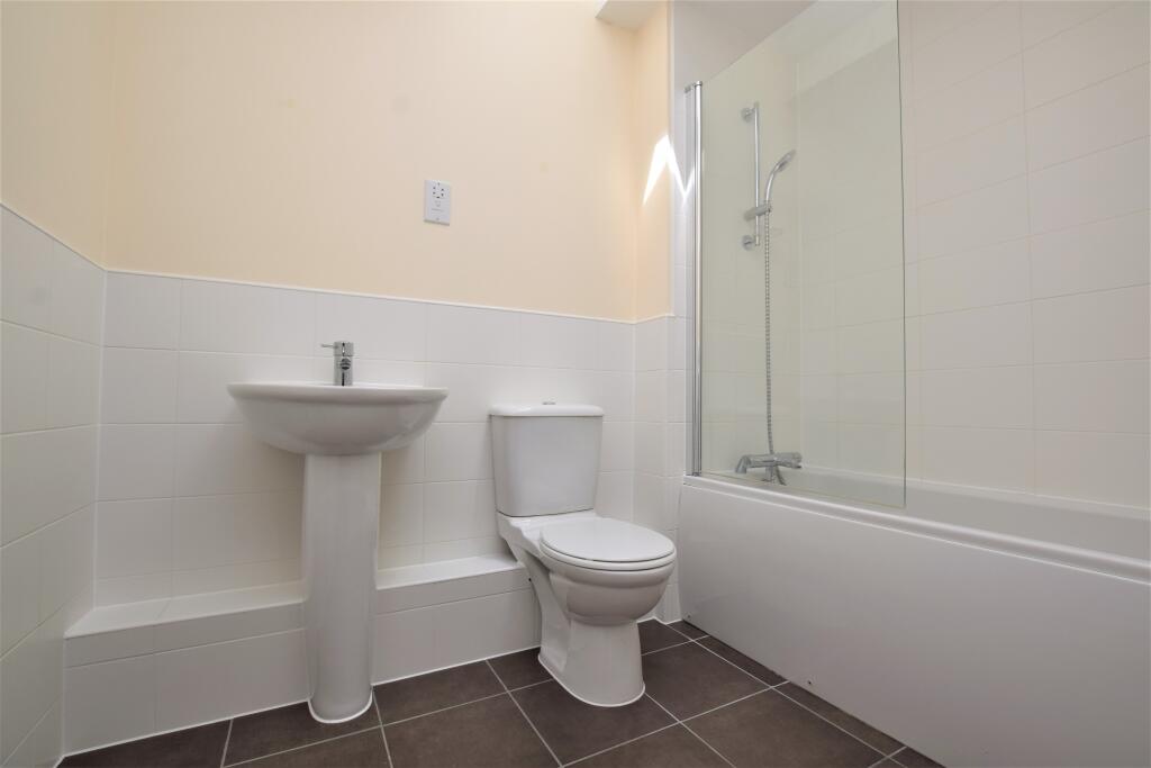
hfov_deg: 100.4
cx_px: 576
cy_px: 384
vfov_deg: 77.3
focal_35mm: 15
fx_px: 480
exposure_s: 1/125
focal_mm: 10
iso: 320
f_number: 8
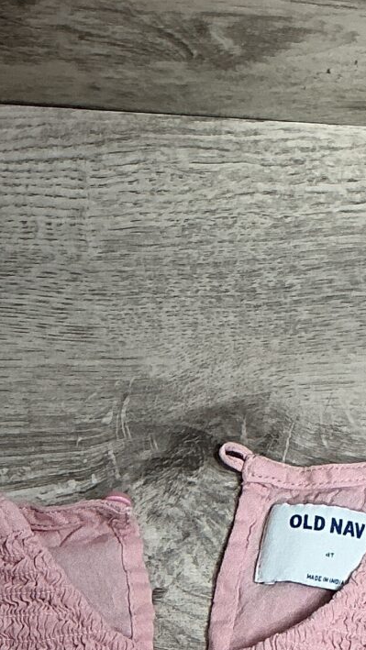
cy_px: 950
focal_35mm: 114
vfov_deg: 17.1
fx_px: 1966
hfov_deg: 10.6
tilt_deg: -83.5
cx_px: 57
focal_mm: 3
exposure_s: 1/50
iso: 40
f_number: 1.8
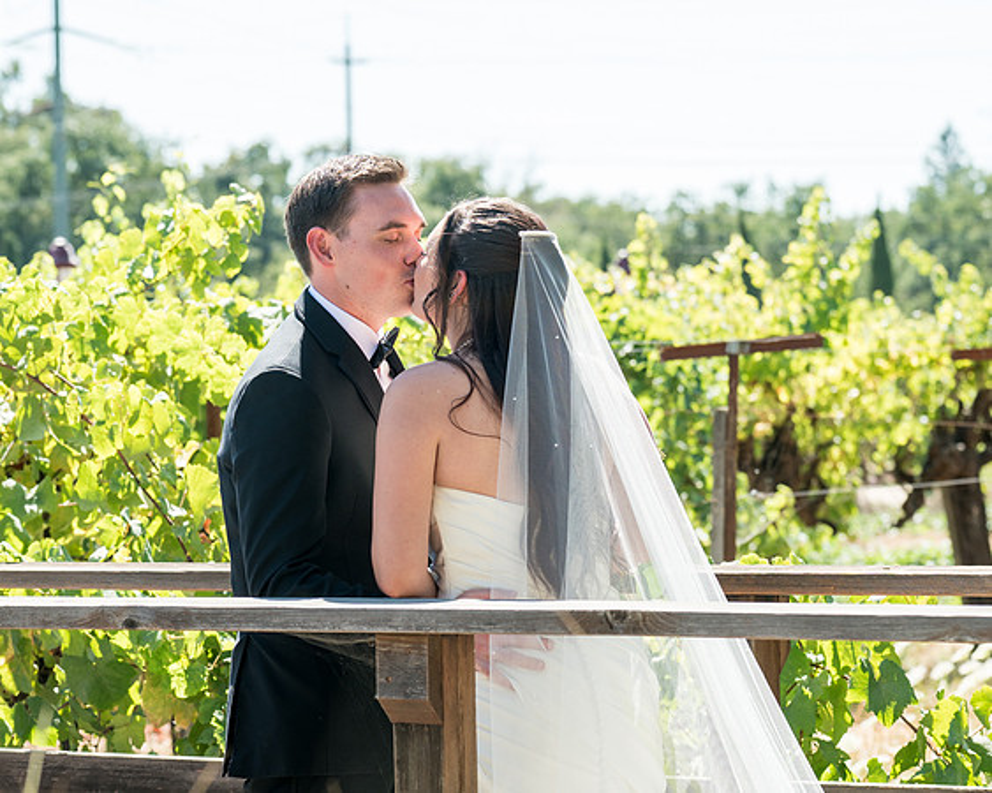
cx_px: 372
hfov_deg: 14.3
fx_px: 3956
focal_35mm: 135
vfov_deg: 11.4
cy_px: 247
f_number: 4
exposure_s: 1/500
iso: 125
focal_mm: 73
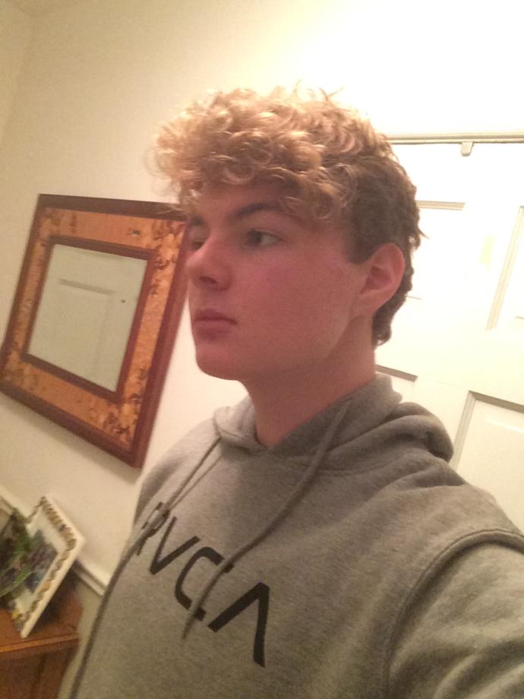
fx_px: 626
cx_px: 262
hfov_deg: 45.4
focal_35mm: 31
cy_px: 350
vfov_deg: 58.4
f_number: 2.4
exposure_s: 1/15
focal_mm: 2.15
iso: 400
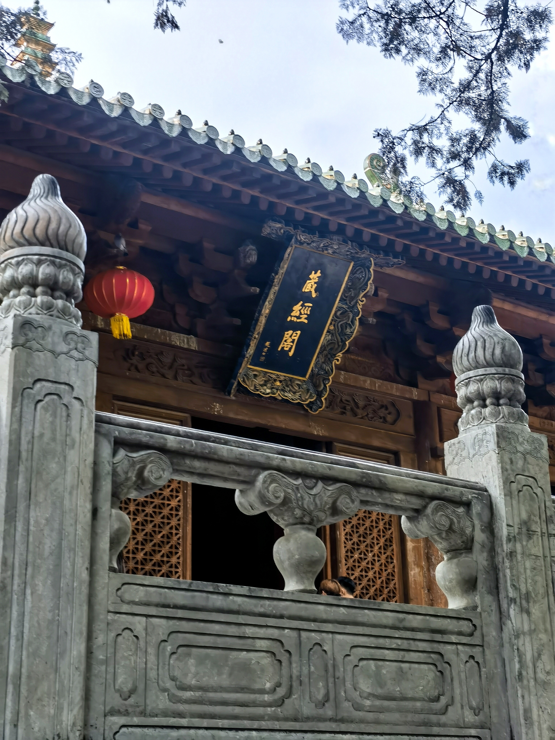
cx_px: 278
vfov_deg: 33.8
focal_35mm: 57
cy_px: 370
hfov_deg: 25.7
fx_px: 1219
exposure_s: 1/228
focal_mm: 6.67
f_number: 1.9
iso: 50
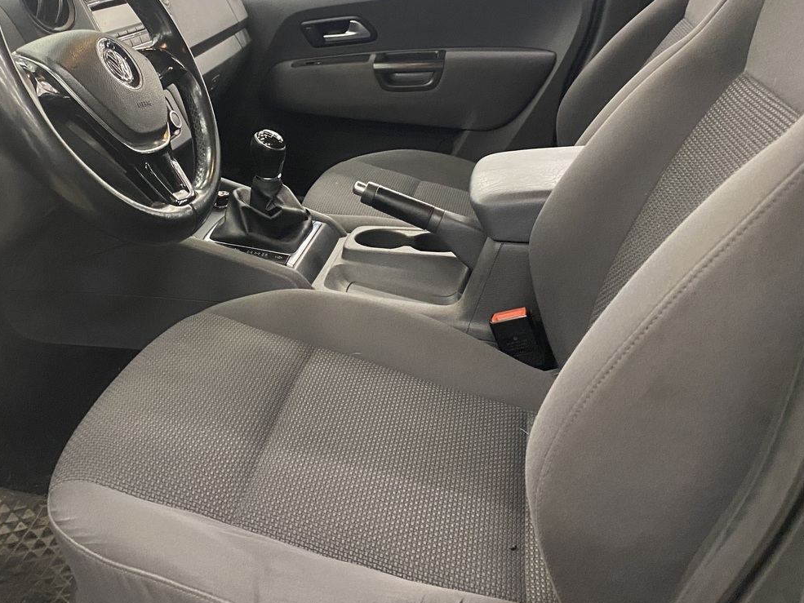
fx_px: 883
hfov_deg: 48.0
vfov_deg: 37.2
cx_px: 258
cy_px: 186
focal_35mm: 38
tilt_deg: -17.2
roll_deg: +2.7
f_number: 1.8
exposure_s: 1/50
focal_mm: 4.25
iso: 400
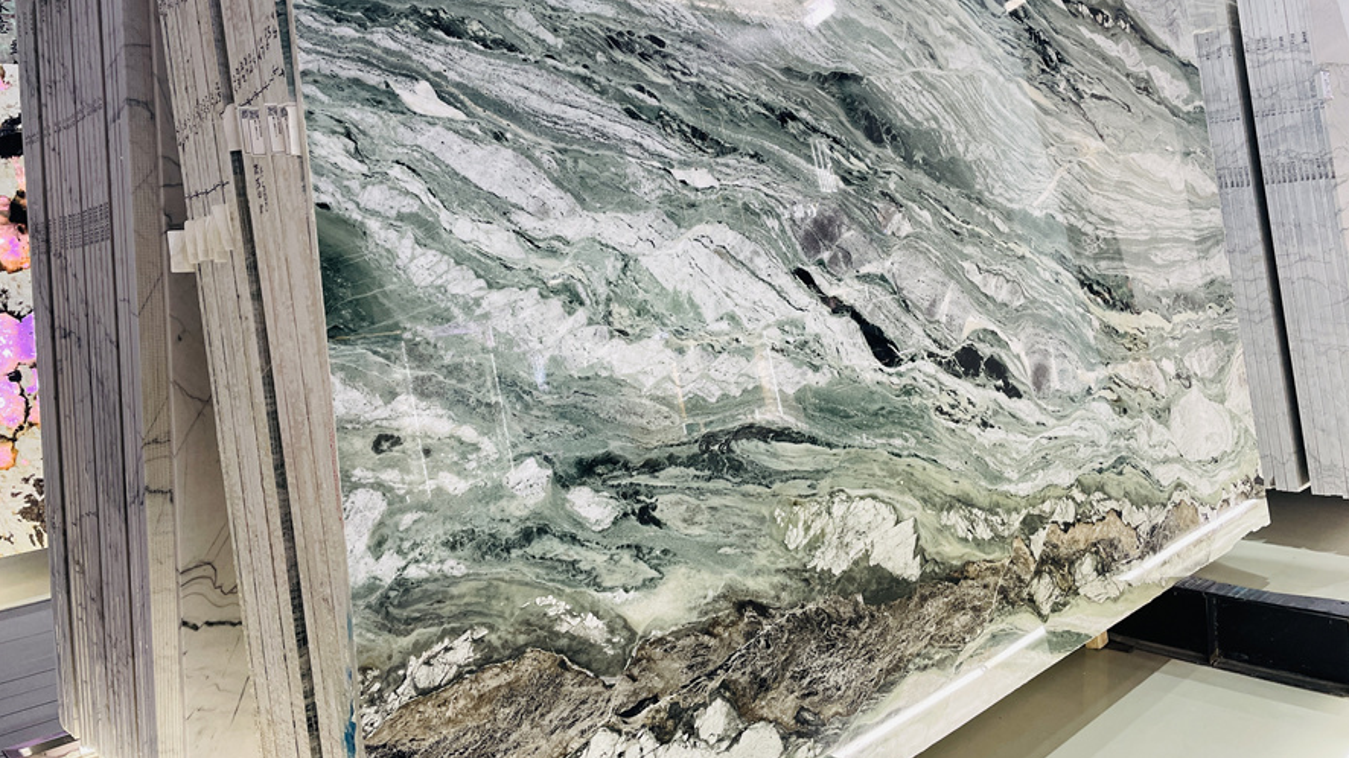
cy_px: 272
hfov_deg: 66.1
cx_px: 686
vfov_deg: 39.8
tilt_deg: -2.0
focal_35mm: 29
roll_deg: +4.1
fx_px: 1037
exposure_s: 1/100
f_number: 1.6
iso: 100
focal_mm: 4.2
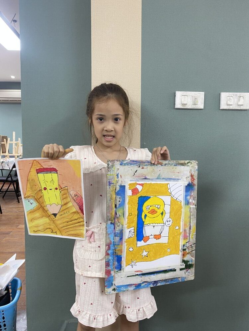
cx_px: 124
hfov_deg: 53.1
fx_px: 249
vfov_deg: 67.3
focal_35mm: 26
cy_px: 166
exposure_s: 1/50
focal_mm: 4.25
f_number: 1.8
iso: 64
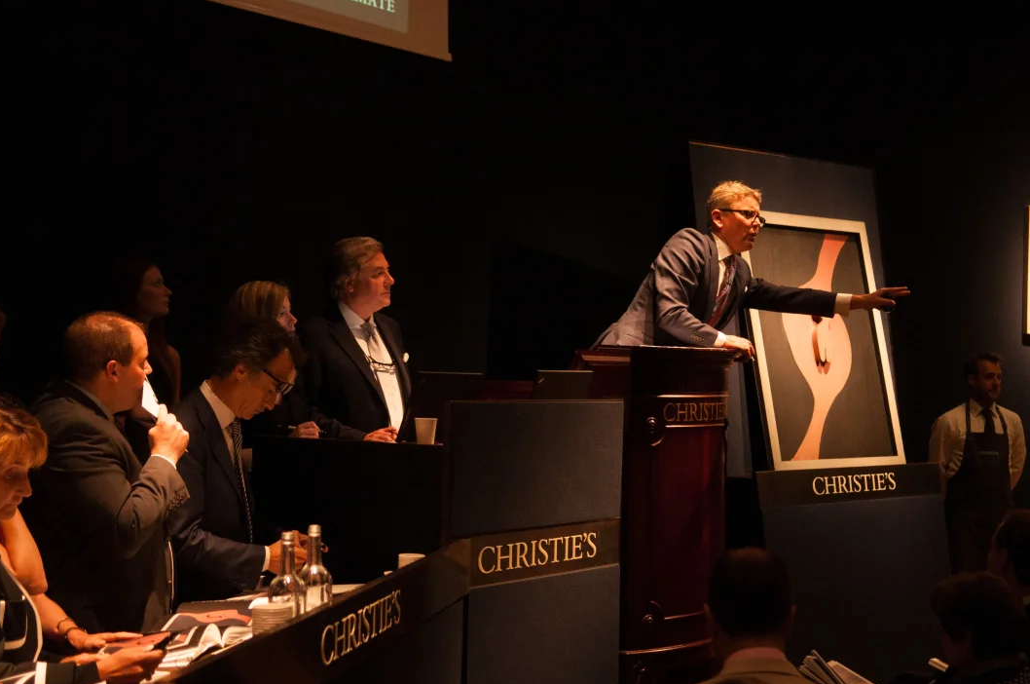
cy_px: 334
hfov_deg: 33.7
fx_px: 1702
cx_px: 509
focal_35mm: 60
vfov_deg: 22.7
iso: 400
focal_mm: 35
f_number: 2.8
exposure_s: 1/125
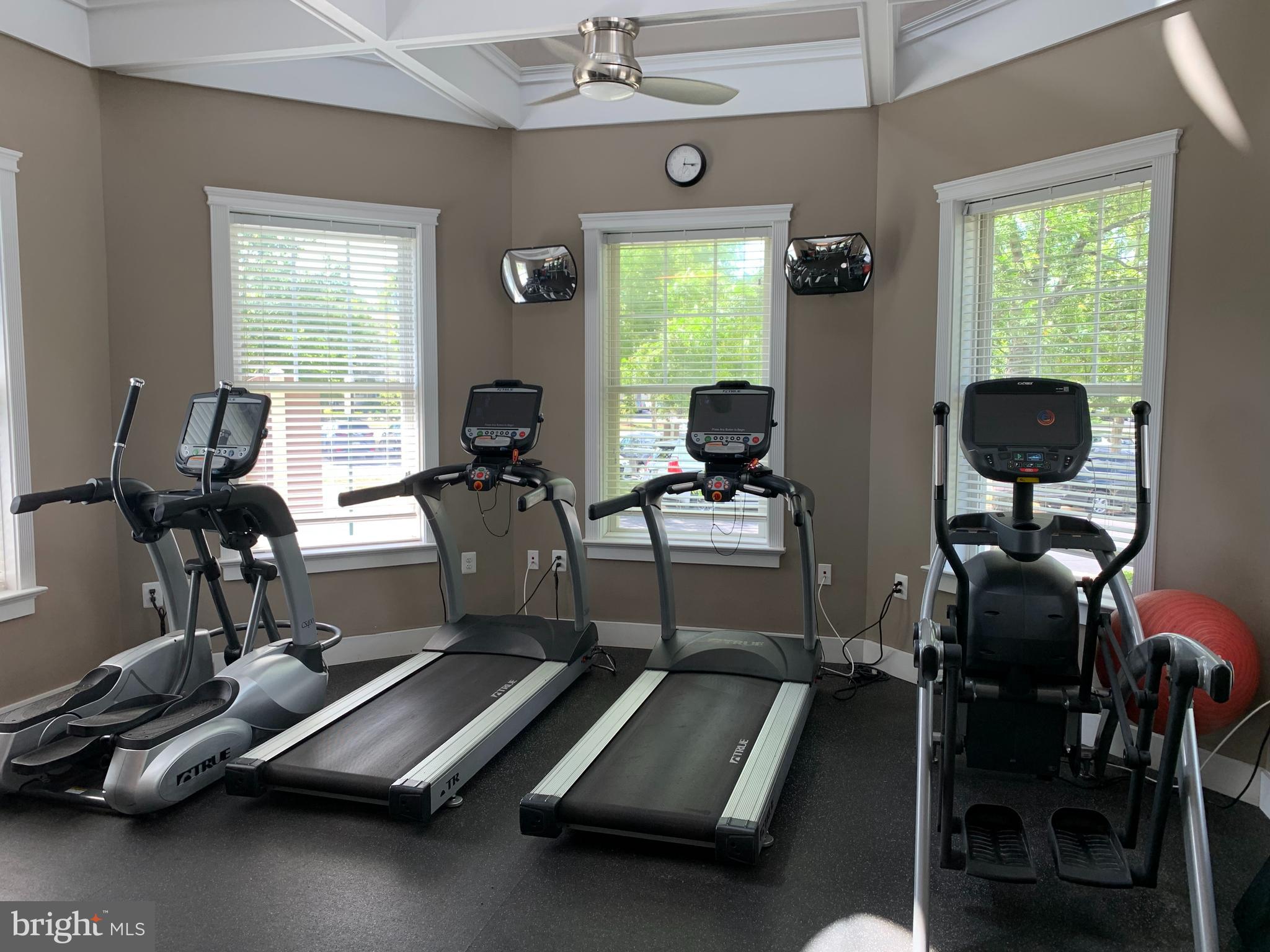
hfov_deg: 67.3
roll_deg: -0.6
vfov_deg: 53.1
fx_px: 954
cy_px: 476
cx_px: 635
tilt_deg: -4.1
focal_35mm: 26
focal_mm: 4.25
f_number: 1.8
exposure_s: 1/121
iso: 50
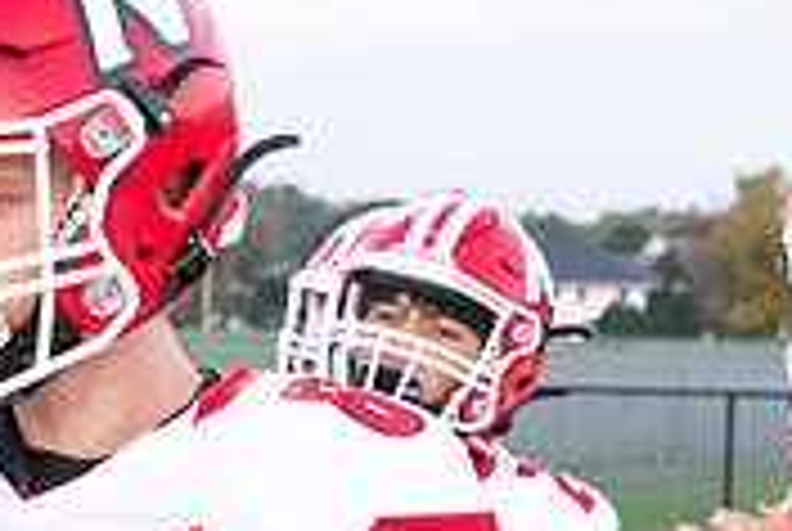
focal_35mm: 191
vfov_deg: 7.1
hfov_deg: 10.7
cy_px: 700
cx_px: 342
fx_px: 4209
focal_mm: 58
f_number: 7.1
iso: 10000
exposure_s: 1/640
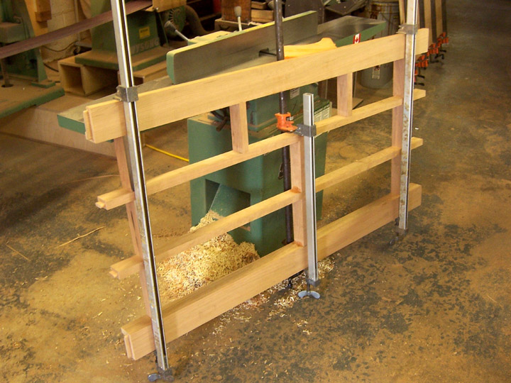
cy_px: 192
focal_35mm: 40
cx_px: 256
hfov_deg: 46.8
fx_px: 590
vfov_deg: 36.0
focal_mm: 6.7
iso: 140
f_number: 4
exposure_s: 1/10
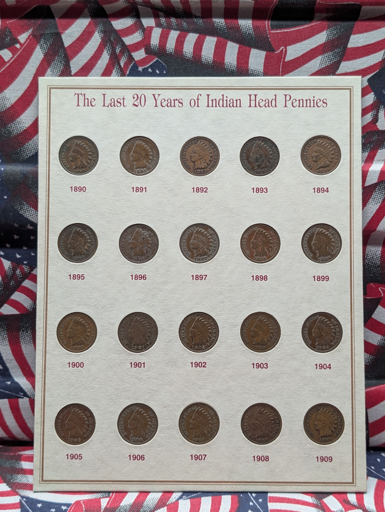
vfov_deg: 38.9
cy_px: 256
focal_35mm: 49
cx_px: 192
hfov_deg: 29.7
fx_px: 725
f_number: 1.68
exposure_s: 1/32.6
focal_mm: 6.9
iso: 28
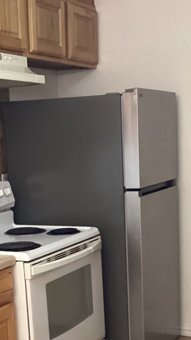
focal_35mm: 68
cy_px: 268
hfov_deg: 17.7
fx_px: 612
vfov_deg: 30.3
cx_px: 100
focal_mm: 3.3
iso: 320
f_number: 2.4
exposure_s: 1/60
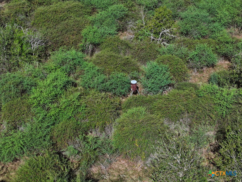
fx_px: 489
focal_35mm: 70
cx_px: 121
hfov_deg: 27.8
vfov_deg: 21.0
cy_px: 91
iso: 100
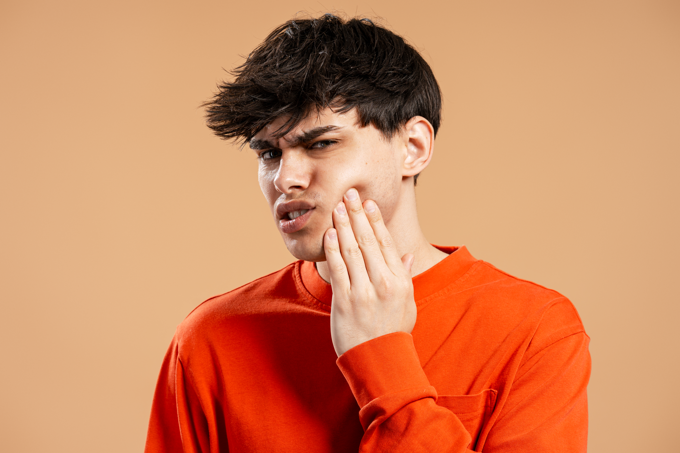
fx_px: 1605
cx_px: 340
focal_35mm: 85
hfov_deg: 23.9
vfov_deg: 16.1
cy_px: 226
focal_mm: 85
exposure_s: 1/160
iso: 200
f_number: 7.1
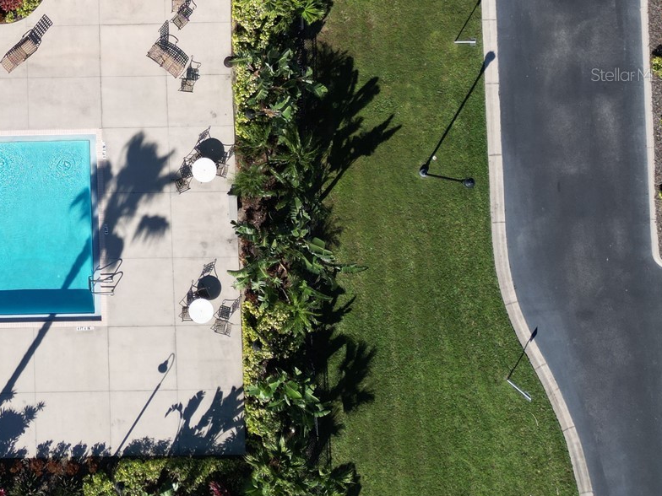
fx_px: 937
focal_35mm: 49
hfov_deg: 35.1
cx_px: -5
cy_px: 74
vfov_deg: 28.8
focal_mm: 6.72
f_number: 1.7
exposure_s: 1/40
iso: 100
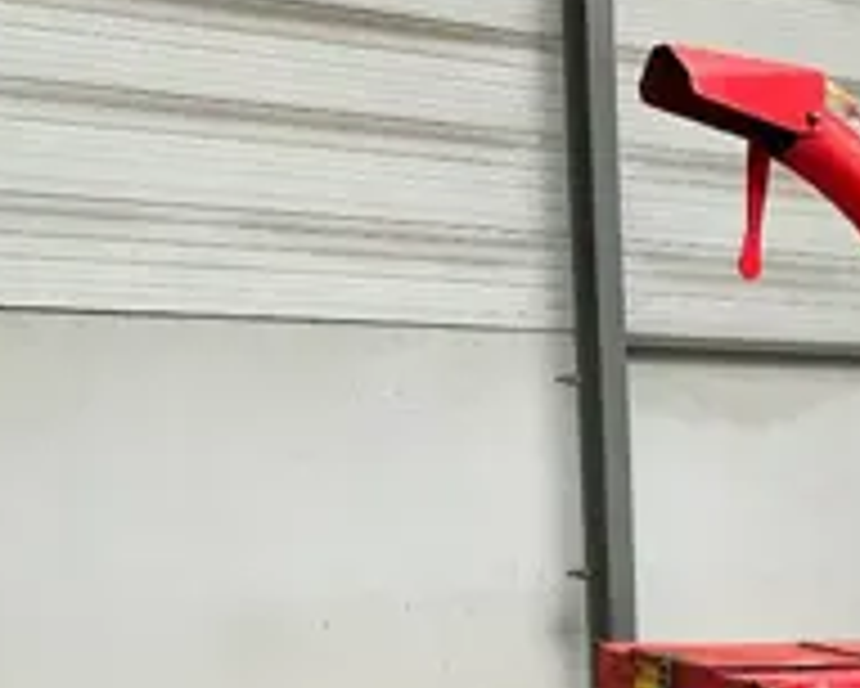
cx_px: 977
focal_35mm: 71
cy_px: 742
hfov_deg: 24.7
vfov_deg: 20.6
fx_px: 1808
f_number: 1.8
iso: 64
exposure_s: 1/75
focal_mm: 3
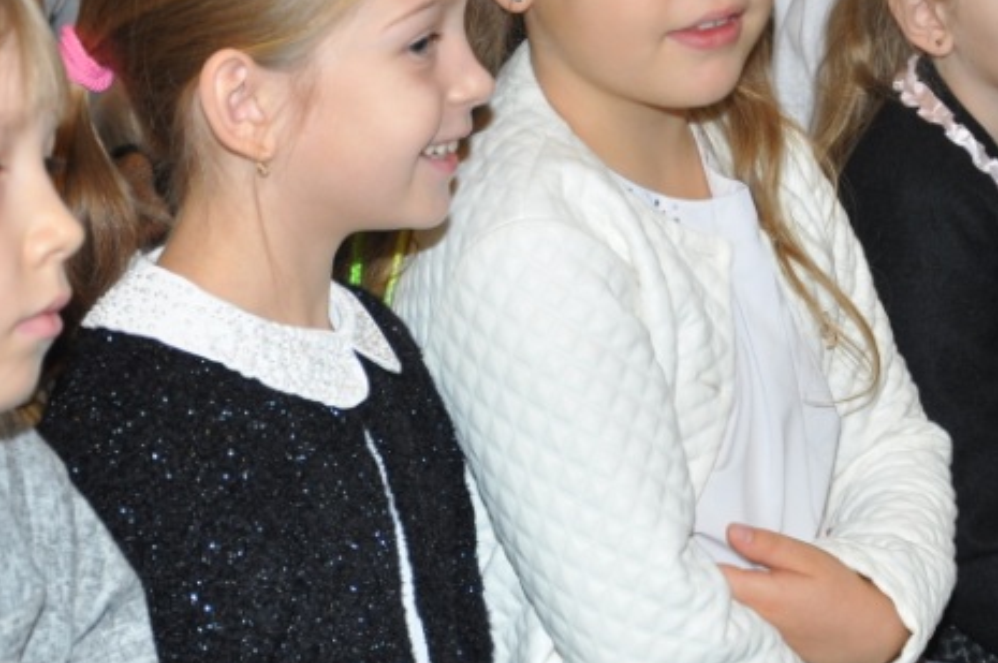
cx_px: 564
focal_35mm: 132
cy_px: 223
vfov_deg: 10.4
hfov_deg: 15.5
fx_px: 3655
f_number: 4.8
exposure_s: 1/60
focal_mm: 40
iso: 400
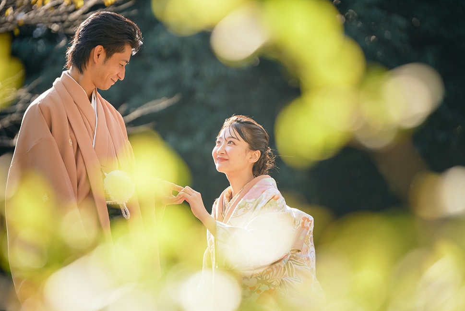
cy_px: 163
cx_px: 234
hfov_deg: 13.9
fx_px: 1912
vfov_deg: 9.3
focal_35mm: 148
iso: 100
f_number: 2.8
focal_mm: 140
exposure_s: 1/1250
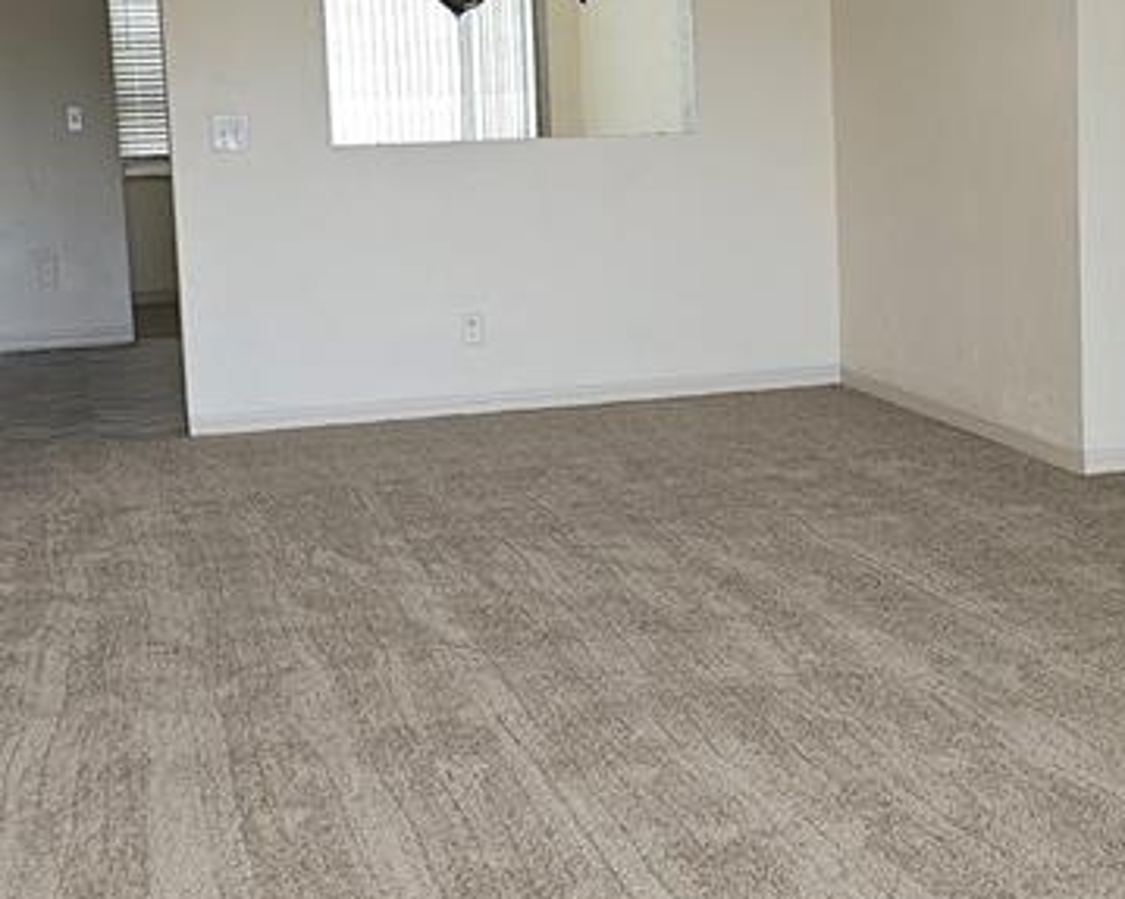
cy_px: 341
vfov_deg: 23.8
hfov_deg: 29.3
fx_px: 2130
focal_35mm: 64
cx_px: 802
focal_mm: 6.3
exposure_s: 1/60
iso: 50
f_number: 1.7
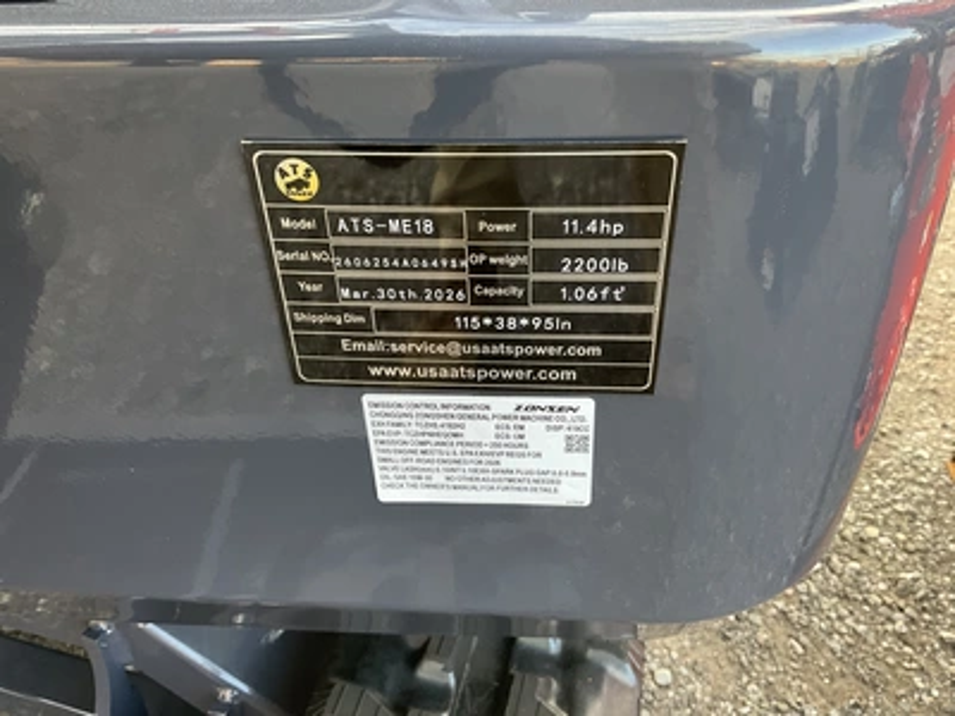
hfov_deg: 61.7
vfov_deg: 48.2
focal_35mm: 29
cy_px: 358
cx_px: 478
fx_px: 800
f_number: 1.8
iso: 100
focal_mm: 3
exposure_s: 1/60
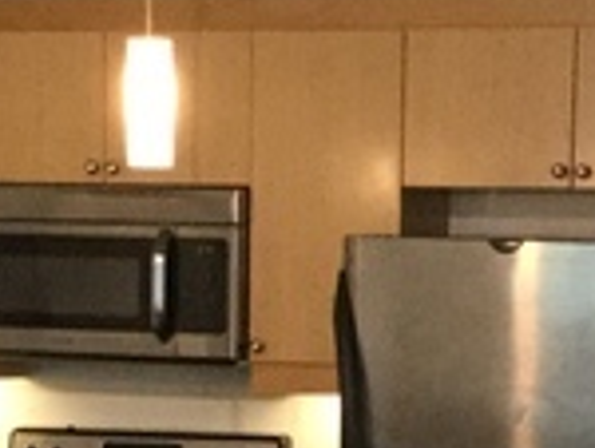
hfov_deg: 12.0
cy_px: 718
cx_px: 369
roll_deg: -1.3
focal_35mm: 165
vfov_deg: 8.8
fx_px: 2841
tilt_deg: -9.2
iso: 200
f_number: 2.4
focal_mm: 3.3
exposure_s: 1/30
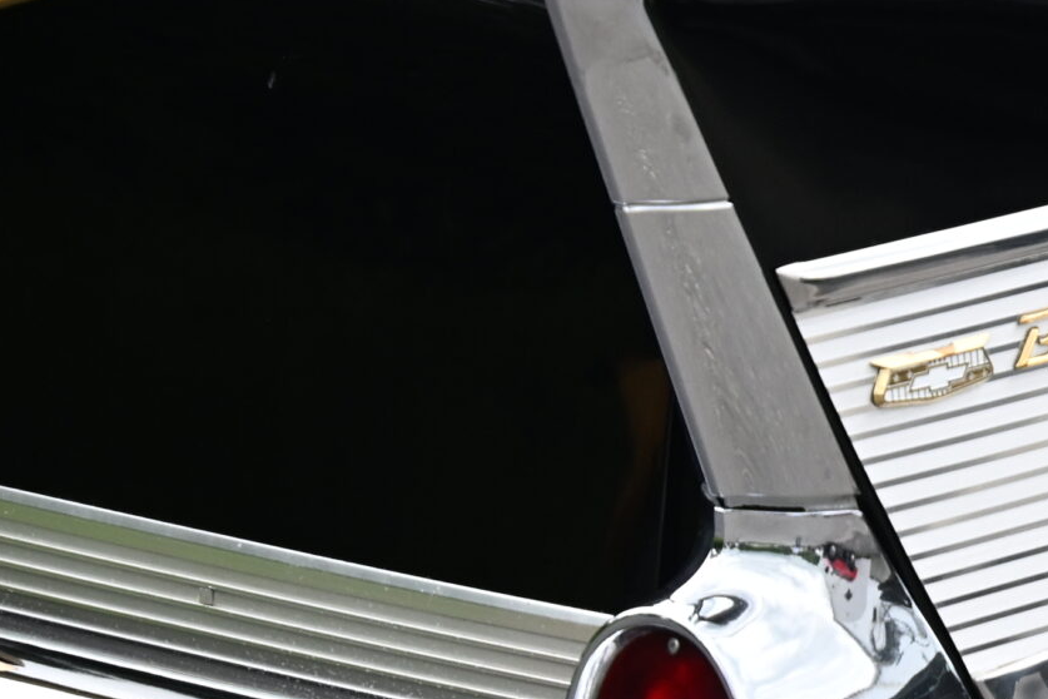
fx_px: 10421
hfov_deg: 5.7
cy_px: 554
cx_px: 1575
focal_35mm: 358
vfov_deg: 3.8
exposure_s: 1/125
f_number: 5
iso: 640
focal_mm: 78
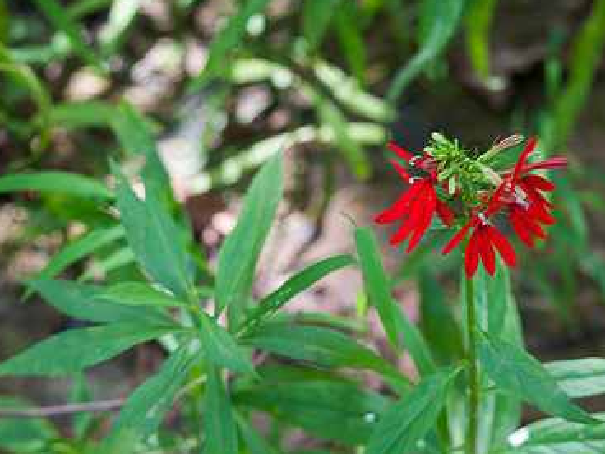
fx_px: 2779
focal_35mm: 159
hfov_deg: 12.4
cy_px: 307
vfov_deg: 9.3
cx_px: 386
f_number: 4.5
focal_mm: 70
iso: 100
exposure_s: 1/30
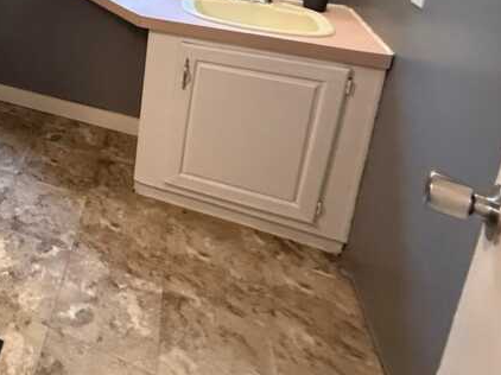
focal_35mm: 34
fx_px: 492
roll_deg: -1.6
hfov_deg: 42.8
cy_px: -52
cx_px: -44
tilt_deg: -12.8
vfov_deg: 34.9
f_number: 2.2
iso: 640
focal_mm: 2.22
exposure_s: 1/60
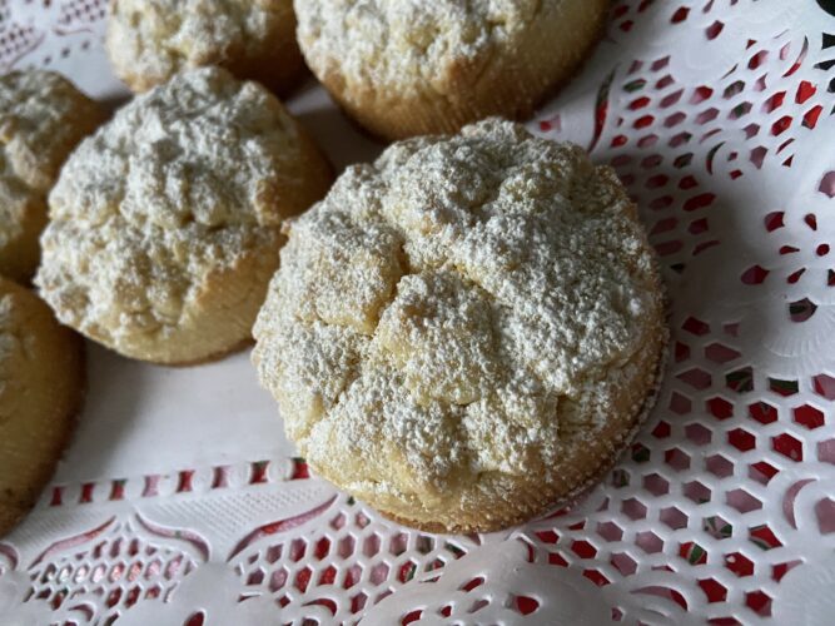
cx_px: 418
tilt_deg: -56.4
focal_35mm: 26
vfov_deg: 53.0
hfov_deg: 67.3
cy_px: 313
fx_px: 627
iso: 640
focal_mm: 4.25
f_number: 1.8
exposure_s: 1/30
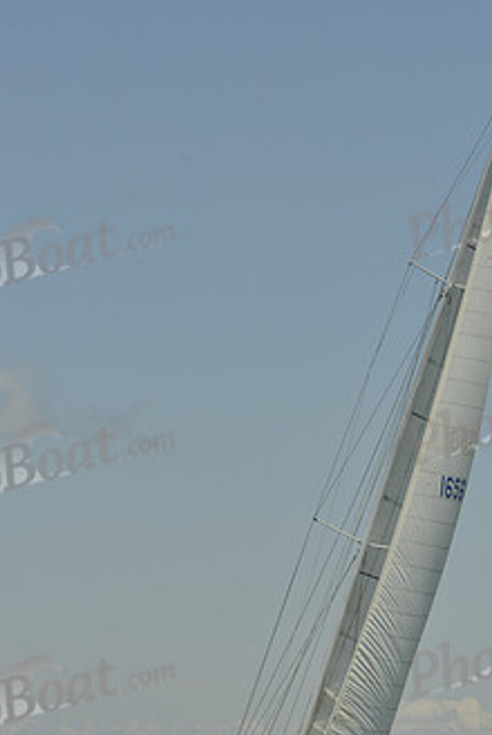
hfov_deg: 8.5
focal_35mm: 162
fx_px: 3314
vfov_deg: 12.6
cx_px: 292
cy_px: 556
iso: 280
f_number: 13
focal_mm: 92
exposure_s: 1/800
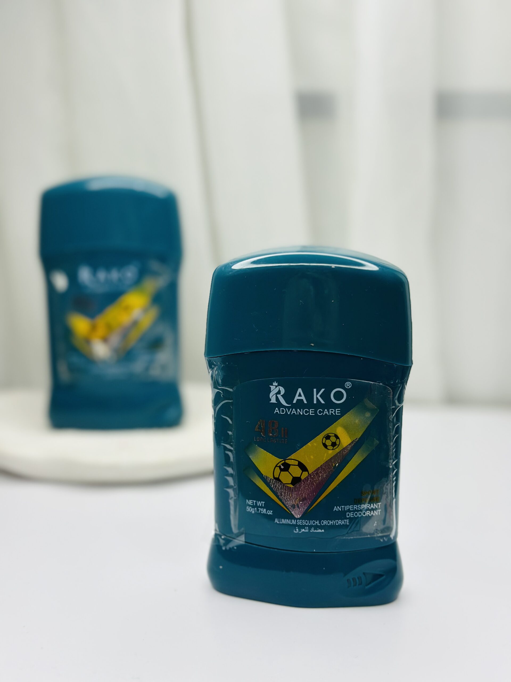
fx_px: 945
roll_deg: -0.3
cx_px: 256
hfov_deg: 30.3
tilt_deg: -15.9
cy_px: 341
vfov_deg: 39.7
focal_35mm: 48
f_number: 1.78
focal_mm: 6.86
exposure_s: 1/333
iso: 80
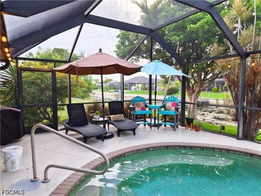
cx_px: 130
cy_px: 98
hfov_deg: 73.9
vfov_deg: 58.9
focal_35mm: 23
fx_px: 173
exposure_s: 1/120
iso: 50
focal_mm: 5.4
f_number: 1.8
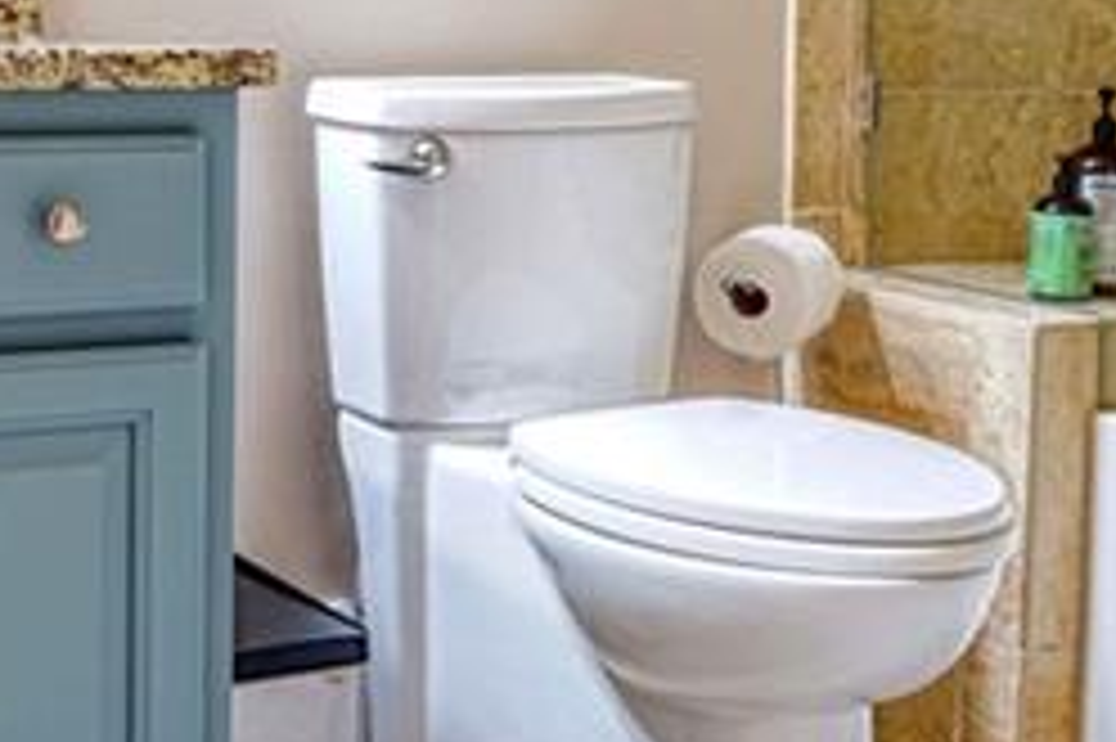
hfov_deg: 30.3
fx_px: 2045
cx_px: 378
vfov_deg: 20.0
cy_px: 0
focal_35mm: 66
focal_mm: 16
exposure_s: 1/2
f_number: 4
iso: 100
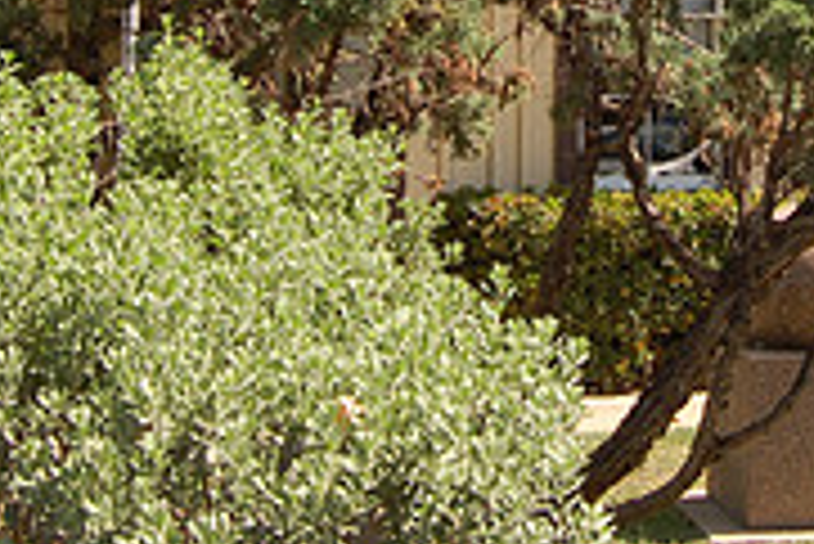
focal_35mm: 96
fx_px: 2172
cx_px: 630
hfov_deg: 21.0
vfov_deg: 13.7
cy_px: -175
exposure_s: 1/250
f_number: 8
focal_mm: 20
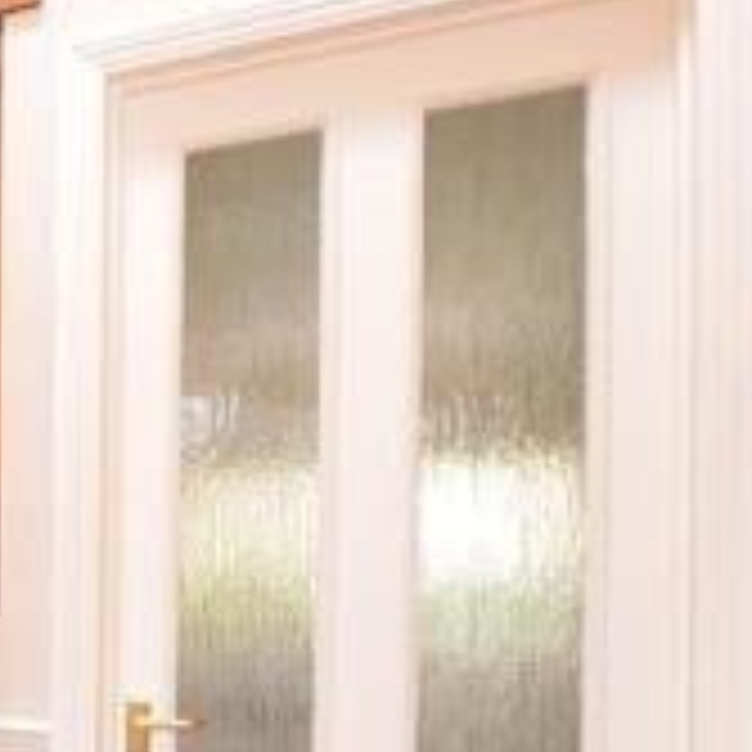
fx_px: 1229
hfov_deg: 21.5
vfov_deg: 33.2
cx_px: -612
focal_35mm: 50
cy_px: 581
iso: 640
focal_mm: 10
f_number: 9
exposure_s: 1/2
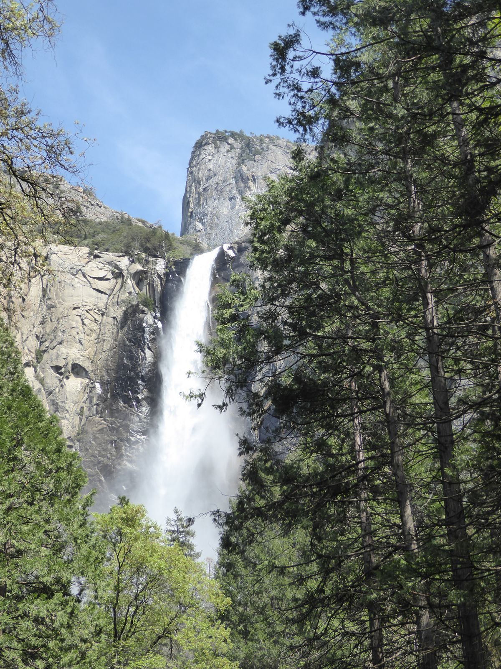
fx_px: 1254
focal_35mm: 65
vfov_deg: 29.8
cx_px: 250
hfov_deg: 22.6
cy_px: 334
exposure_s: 1/320
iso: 160
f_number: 4.3
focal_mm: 10.9
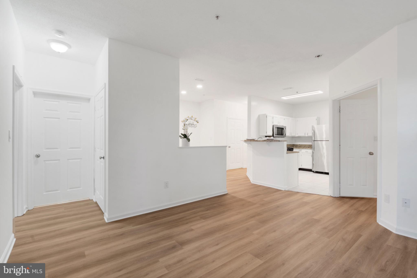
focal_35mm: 16
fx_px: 185
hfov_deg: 96.7
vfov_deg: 73.7
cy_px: 139
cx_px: 208
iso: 200
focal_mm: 16
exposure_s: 1/1.67
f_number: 8
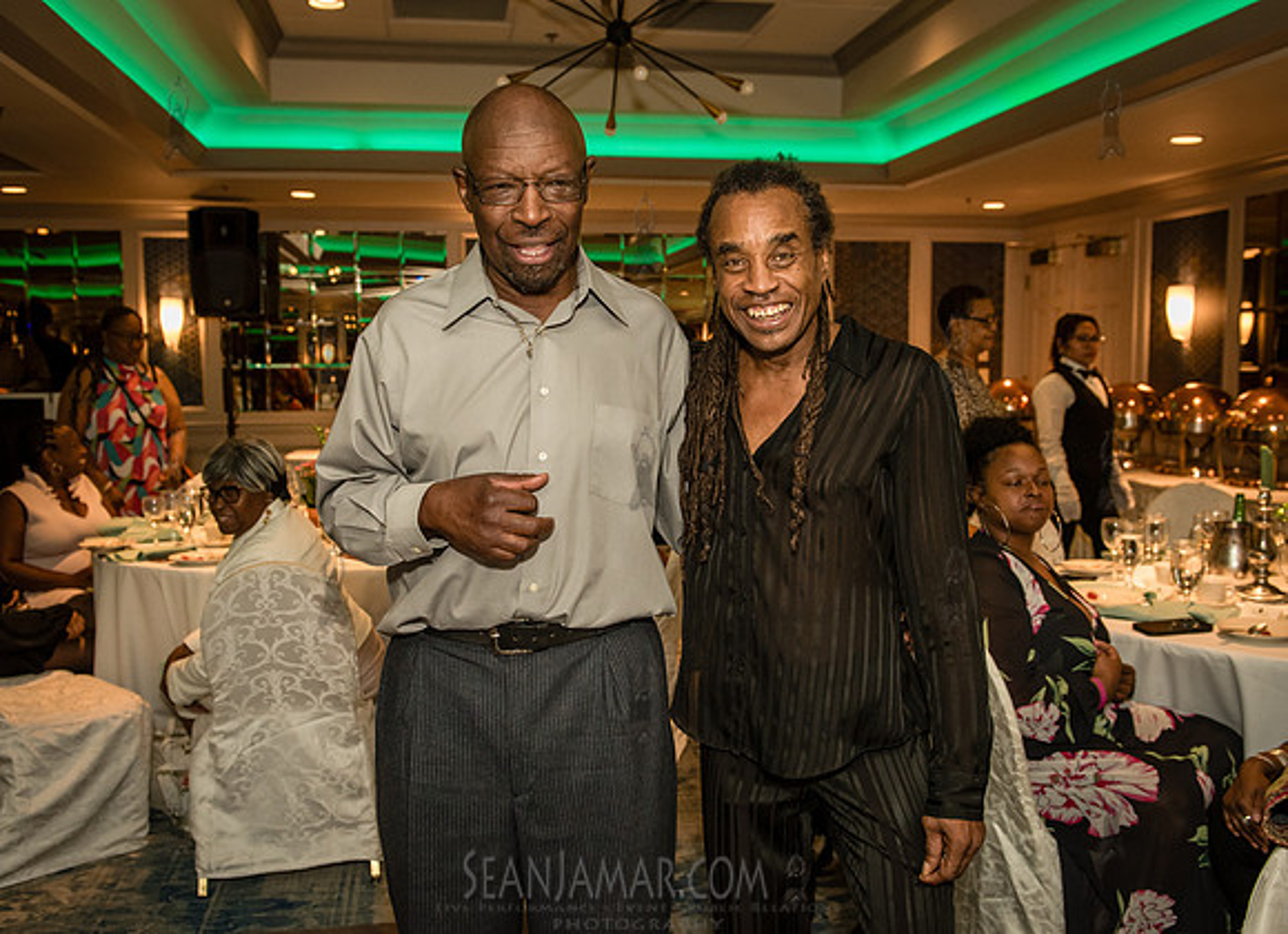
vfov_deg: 40.2
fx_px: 1278
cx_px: 646
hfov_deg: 53.5
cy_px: 484
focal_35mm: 35
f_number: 3.5
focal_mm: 29
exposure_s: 1/160
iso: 1600
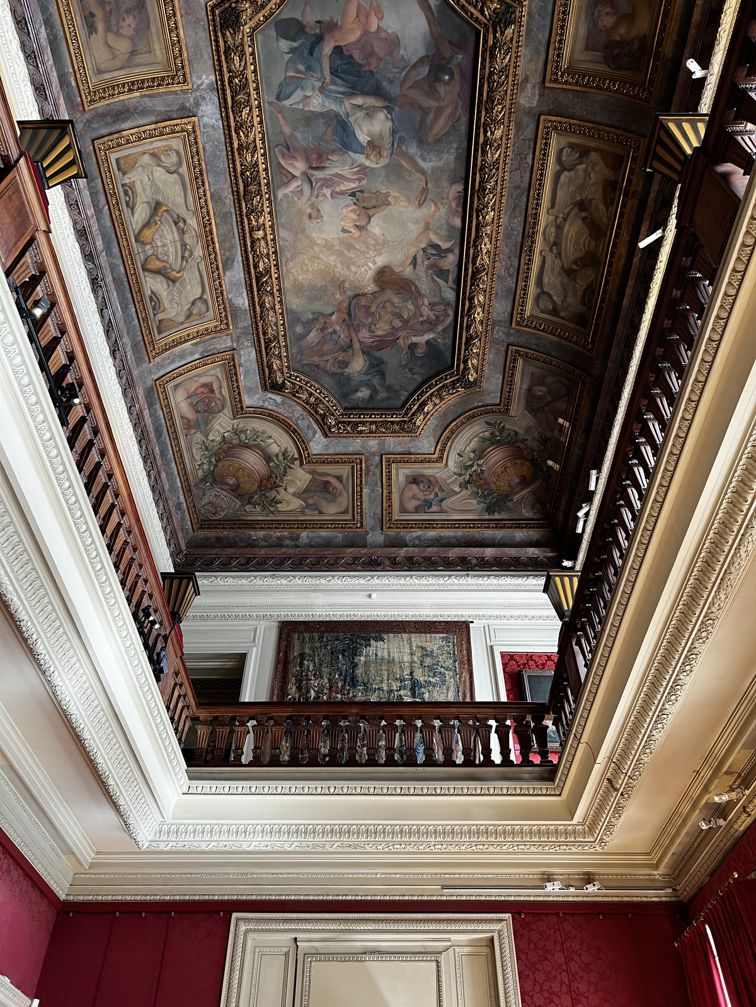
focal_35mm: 26
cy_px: 504
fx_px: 757
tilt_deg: +45.8
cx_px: 378
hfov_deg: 53.1
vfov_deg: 67.3
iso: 64
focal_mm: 5.7
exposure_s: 1/50
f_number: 1.5
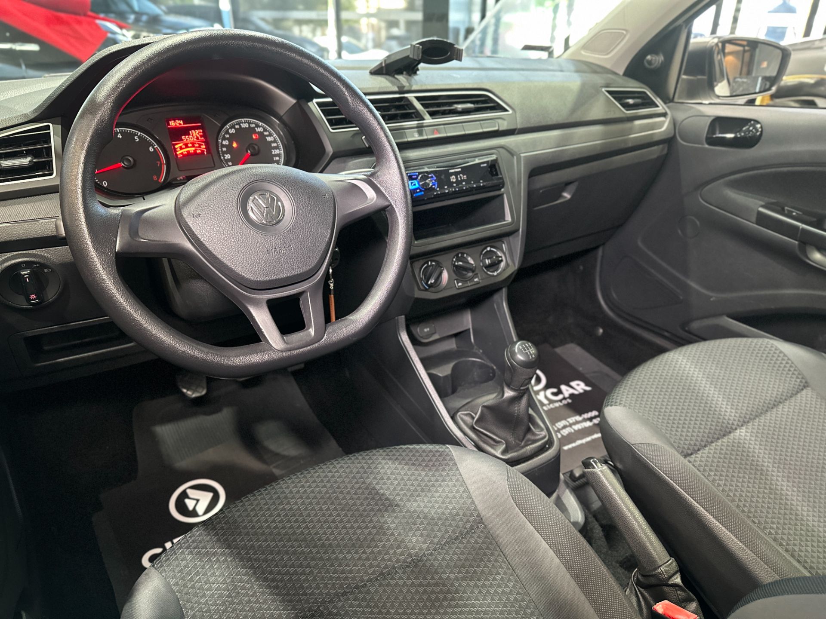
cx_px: 413
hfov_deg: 71.6
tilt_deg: -26.6
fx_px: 573
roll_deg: -0.6
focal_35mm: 24
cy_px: 310
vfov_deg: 56.8
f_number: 1.78
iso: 1000
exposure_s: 1/44
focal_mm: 6.86
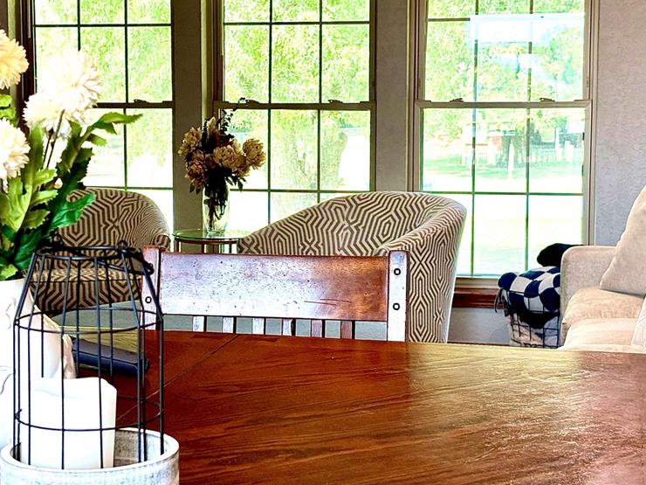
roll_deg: +0.7
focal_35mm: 72
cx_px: 265
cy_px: 205
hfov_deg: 27.0
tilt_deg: -5.1
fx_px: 1344
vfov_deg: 20.4
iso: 64
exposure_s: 1/120
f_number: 1.6
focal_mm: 5.96
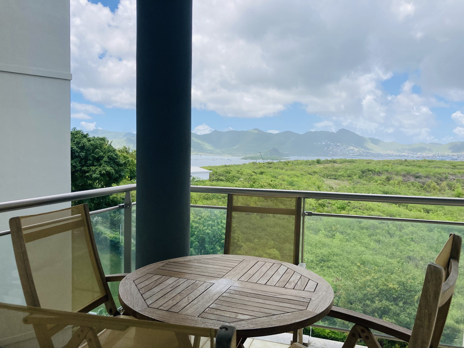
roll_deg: -1.9
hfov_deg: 63.4
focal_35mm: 28
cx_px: 232
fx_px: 375
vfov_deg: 49.7
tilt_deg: -3.3
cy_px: 174
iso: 20
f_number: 1.8
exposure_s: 1/1656
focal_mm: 3.99
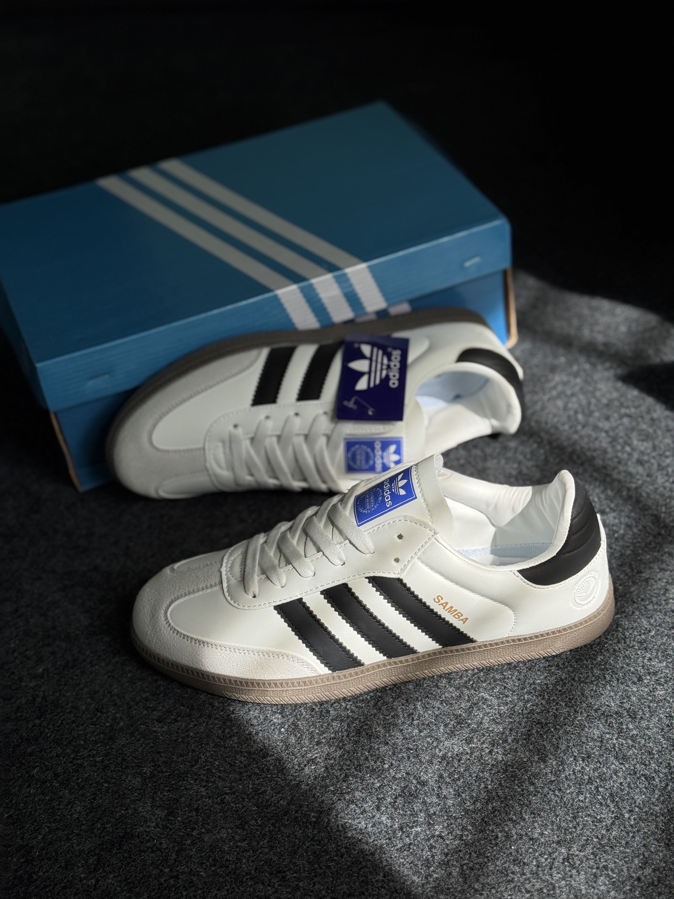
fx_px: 1246
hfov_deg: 30.3
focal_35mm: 48
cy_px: 450
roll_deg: +7.1
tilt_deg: -40.3
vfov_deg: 39.7
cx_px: 337
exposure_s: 1/4049
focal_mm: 6.76
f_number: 1.78
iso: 64
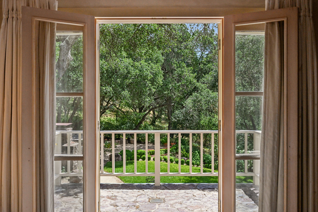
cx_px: 159
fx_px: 265
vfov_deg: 43.6
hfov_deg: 61.9
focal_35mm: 30
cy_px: 106
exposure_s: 1/1250
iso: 1600
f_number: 9
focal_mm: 30
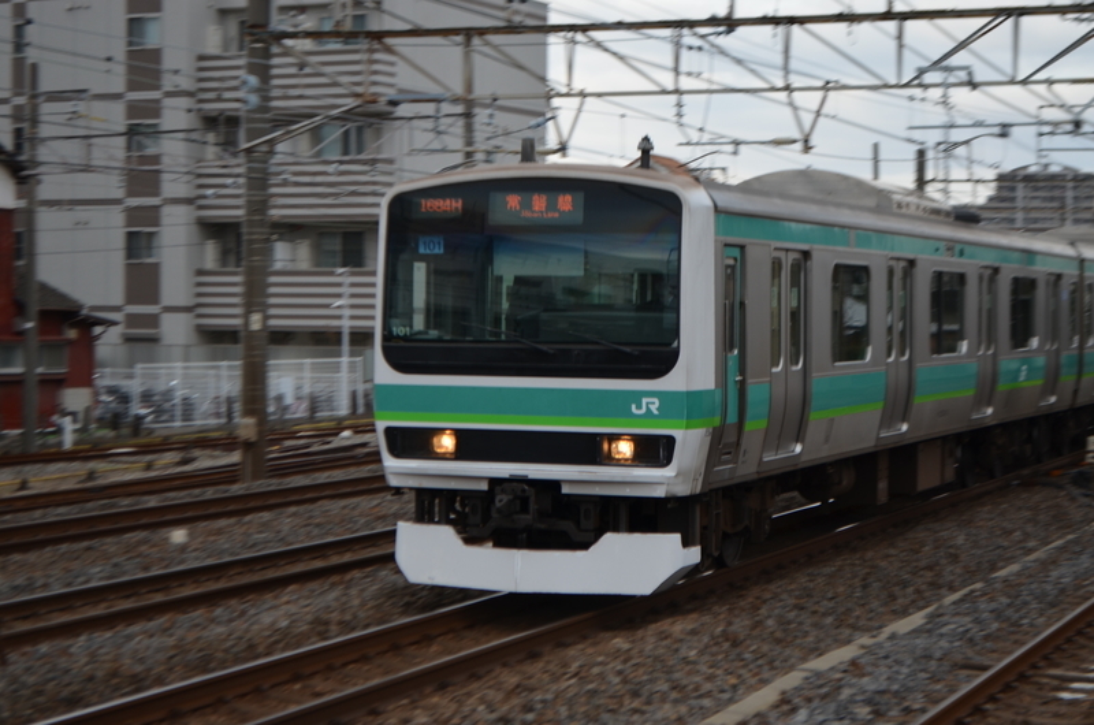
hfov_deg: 24.7
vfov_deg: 16.5
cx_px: 547
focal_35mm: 82
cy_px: 362
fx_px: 2502
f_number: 6.3
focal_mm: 55
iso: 200
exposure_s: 1/160
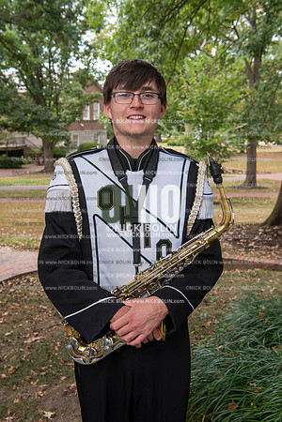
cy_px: 211
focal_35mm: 45
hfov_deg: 29.9
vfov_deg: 43.6
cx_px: 141
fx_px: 529
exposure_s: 1/100
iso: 500
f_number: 8
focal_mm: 45
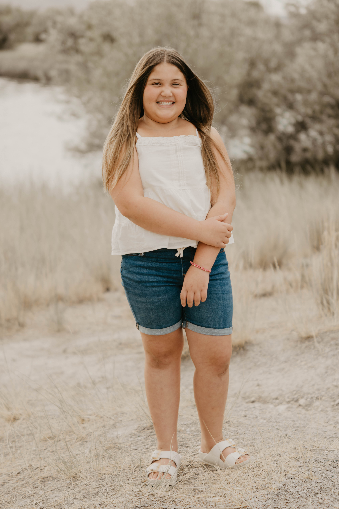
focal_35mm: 75
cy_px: 254
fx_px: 1059
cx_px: 170
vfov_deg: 27.0
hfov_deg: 18.2
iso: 100
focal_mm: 50
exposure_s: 1/400
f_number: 1.8
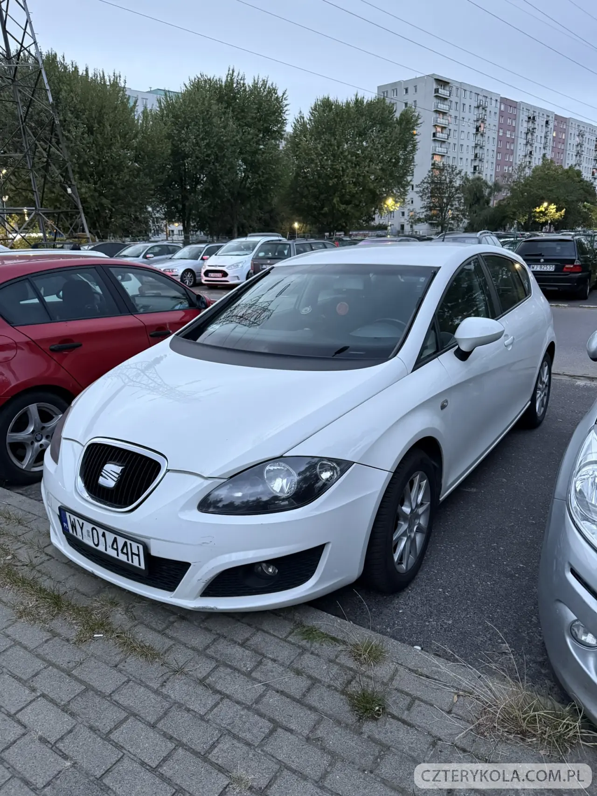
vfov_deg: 71.6
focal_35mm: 24
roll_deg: +0.9
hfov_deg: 56.8
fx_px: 552
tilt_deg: -16.5
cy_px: 398
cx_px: 298
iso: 800
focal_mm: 6.76
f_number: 1.78
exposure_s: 1/50
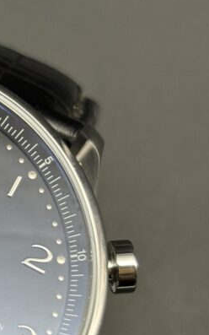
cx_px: -110
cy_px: 197
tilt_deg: -70.7
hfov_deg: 9.0
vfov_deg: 14.7
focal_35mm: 142
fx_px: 1295
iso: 50
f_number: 1.6
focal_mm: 5.96
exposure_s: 1/66
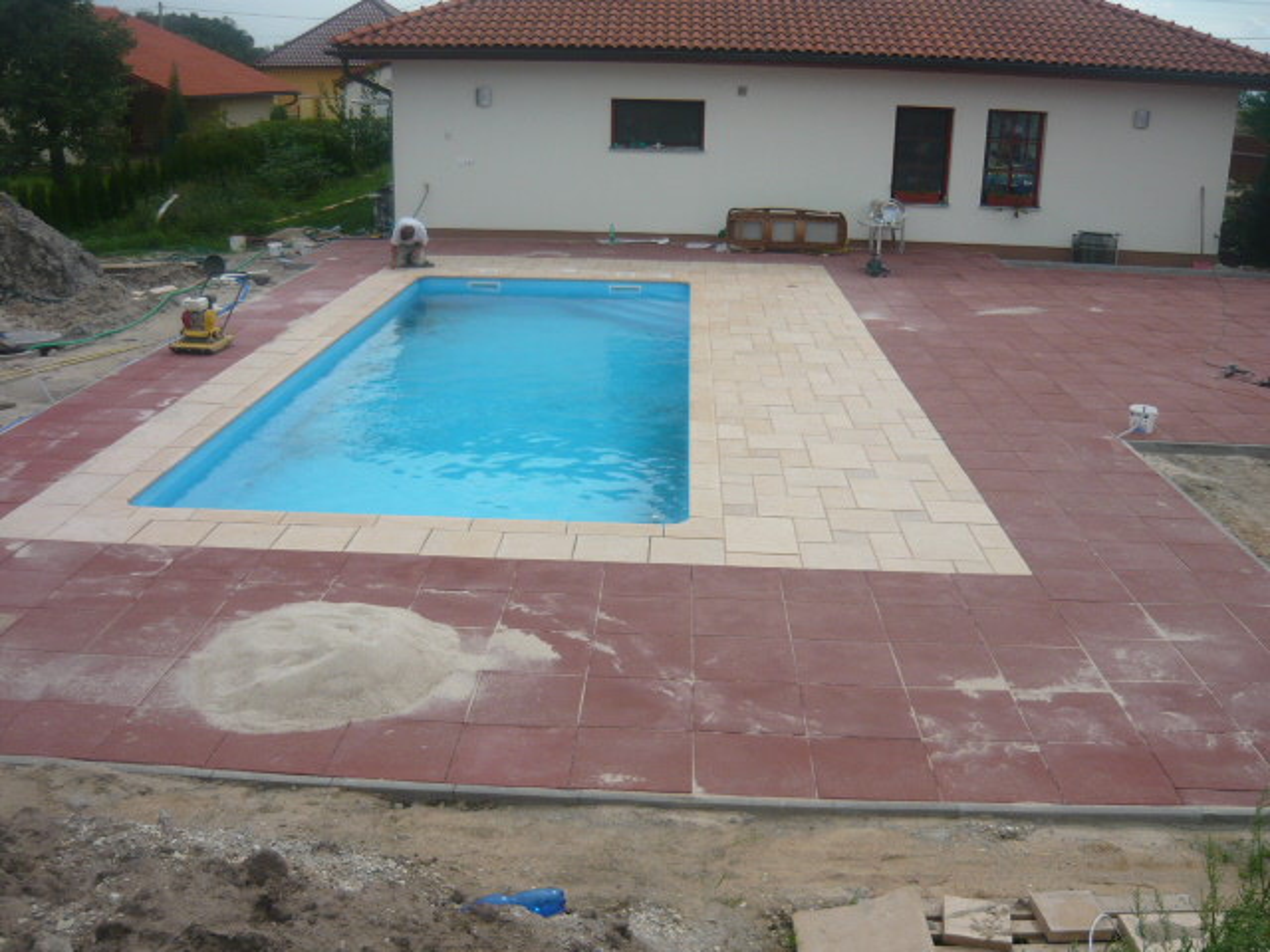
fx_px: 1211
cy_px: 476
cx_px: 635
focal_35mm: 33
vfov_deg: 42.9
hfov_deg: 55.4
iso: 100
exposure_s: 1/200
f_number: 8
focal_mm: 5.5
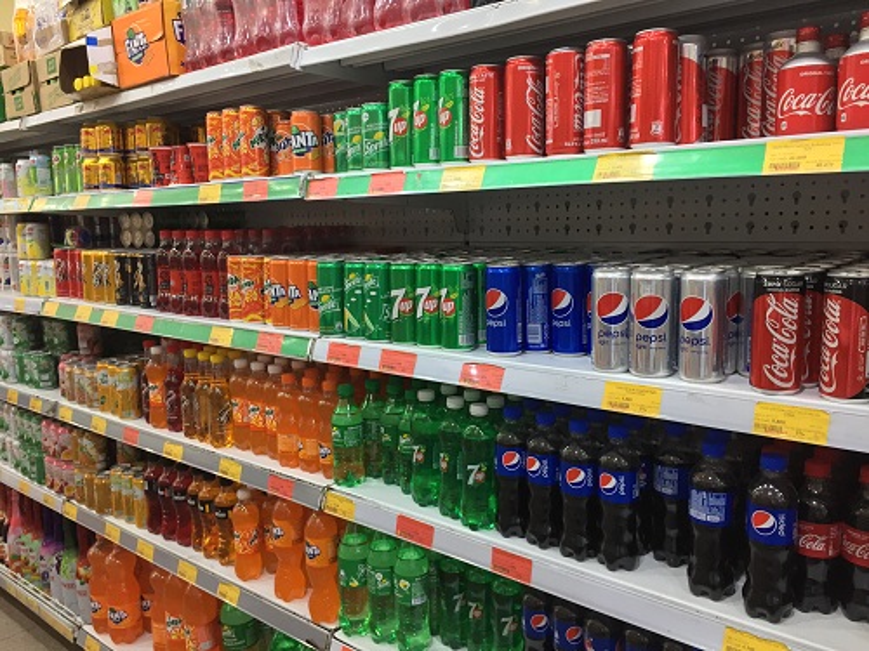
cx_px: 434
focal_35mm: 29
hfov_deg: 61.7
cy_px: 326
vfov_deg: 48.2
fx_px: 728
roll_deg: +1.2
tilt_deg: -9.1
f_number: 2.2
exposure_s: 1/33
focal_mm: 4.15
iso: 160
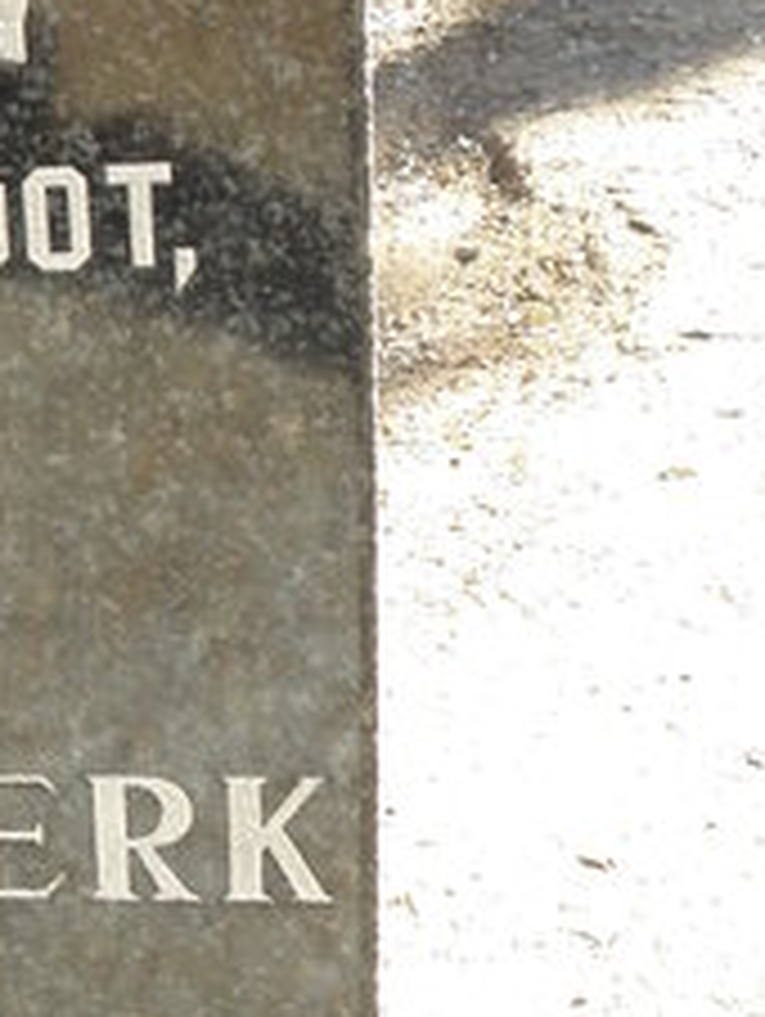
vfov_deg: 21.3
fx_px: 2706
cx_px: -432
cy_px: 531
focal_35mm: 92
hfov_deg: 14.8
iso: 64
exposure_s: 1/60
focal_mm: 4.6
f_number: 4
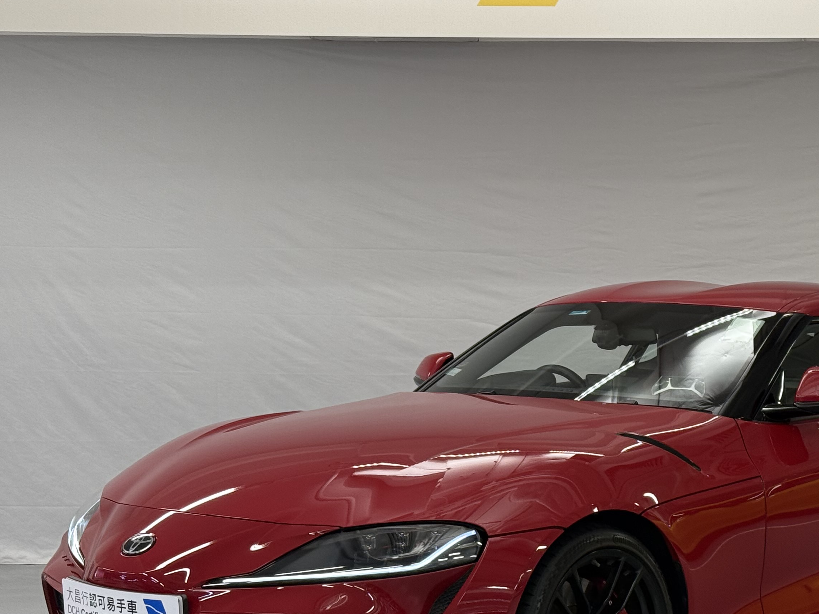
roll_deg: +0.7
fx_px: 2011
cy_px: 363
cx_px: 609
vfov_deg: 17.4
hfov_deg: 22.8
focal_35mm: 85
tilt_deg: -3.1
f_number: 1.78
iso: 100
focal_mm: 6.76
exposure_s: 1/98
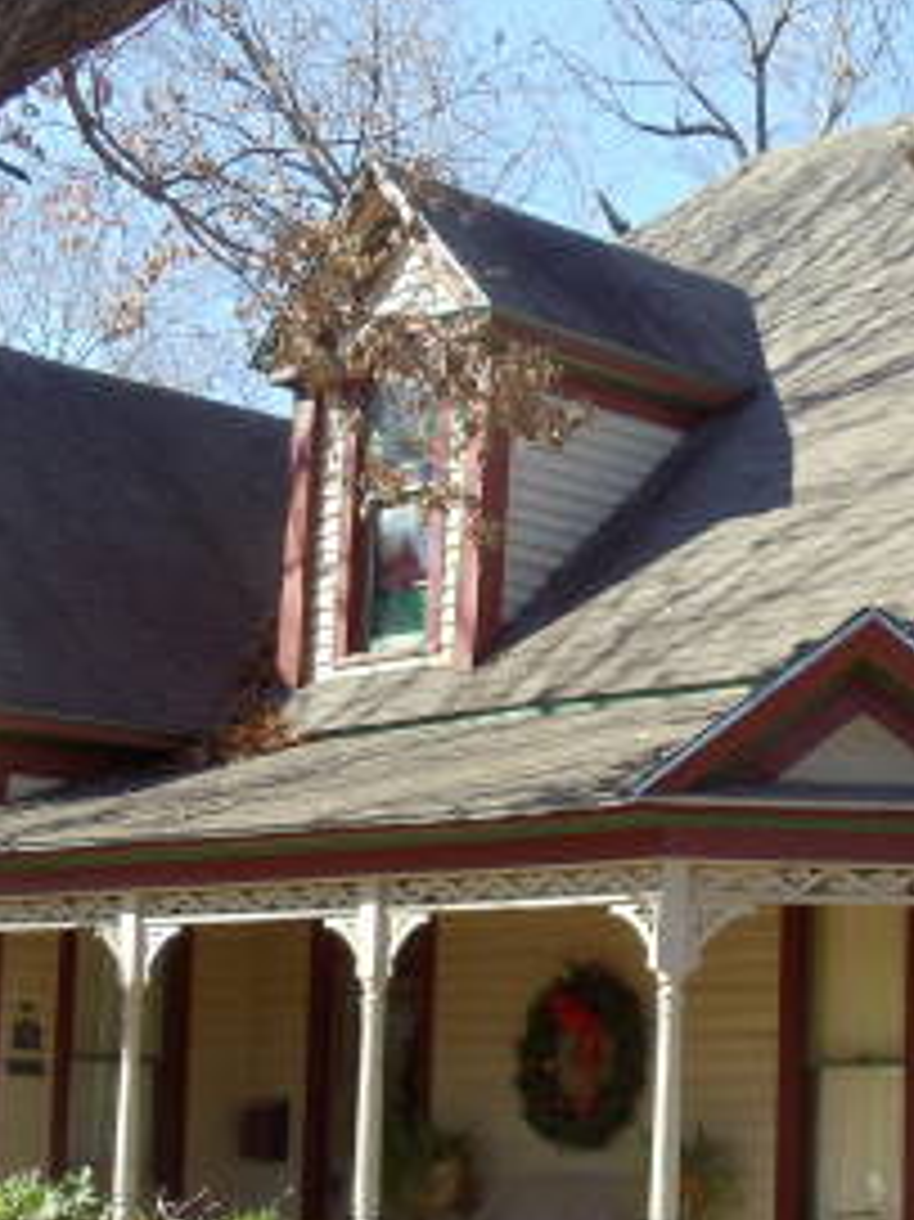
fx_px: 4158
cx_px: 707
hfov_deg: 12.5
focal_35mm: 118
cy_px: 833
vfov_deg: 16.7
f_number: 3.7
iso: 100
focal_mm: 6.81
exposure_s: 1/320
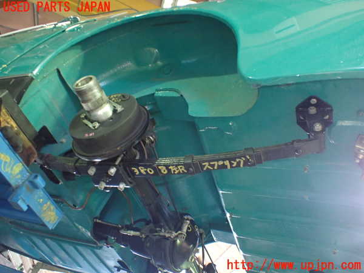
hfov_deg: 60.0
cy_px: 136
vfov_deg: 46.8
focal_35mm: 30
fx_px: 315
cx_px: 182
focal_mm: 5.4
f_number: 2.3
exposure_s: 1/40
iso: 800
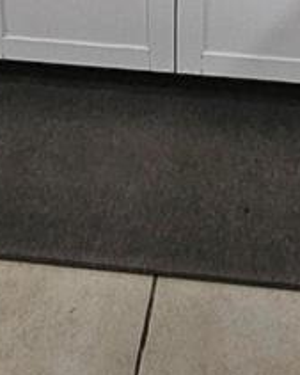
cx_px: 233
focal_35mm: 72
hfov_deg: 21.1
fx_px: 799
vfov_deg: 19.9
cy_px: -284
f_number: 2.2
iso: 500
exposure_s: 1/30
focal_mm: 2.2
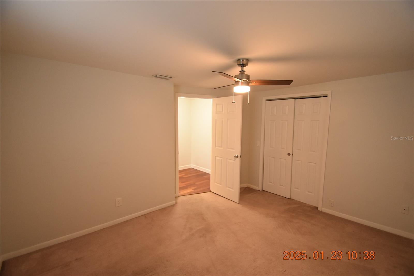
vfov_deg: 77.3
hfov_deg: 100.4
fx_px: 172
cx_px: 207
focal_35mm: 15
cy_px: 138
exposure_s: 1/60
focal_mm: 10
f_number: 3.5
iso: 1800
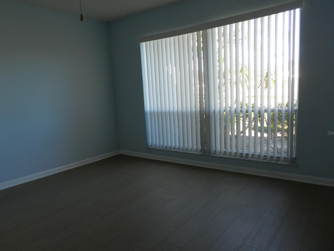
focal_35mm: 26
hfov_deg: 67.3
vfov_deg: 53.1
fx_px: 251
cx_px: 161
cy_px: 133
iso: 160
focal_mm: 4
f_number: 3.4
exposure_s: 1/50
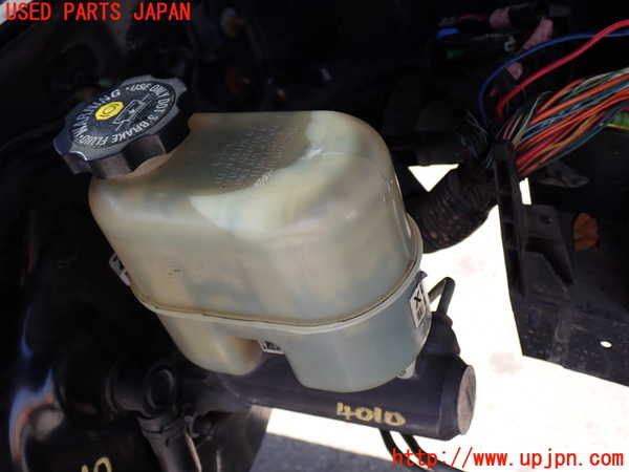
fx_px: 745
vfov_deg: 35.1
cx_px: 314
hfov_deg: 45.8
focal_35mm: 41
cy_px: 236
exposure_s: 1/160
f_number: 2.8
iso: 100
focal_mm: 7.31
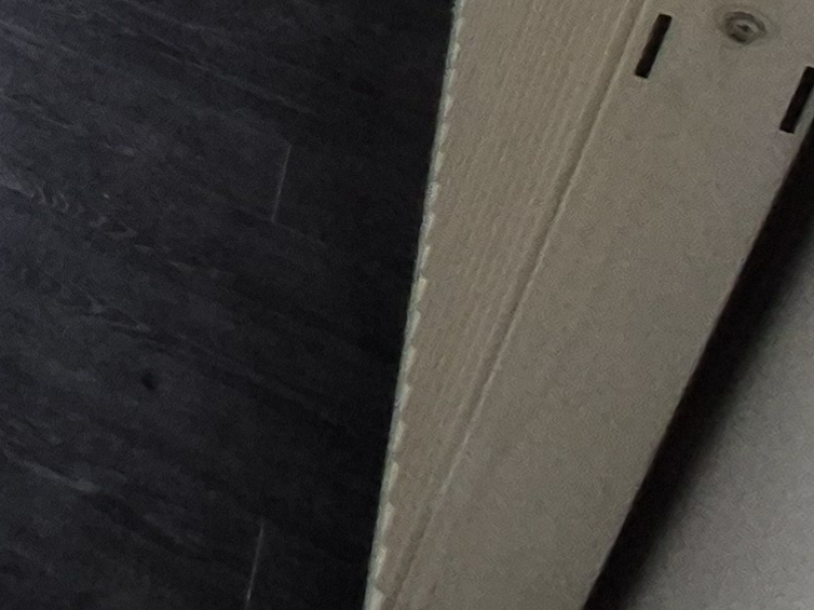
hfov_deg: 13.8
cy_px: -765
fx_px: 1622
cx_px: -1304
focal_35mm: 69
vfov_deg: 15.0
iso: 250
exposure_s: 1/50
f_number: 2.2
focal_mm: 2.2
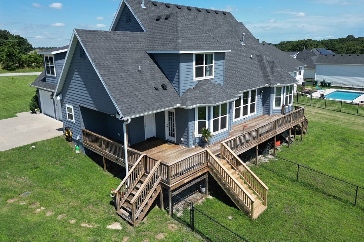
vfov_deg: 49.4
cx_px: 189
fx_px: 263
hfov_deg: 69.4
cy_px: 105
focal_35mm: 26
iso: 110
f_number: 1.7
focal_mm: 6.72
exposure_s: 1/2500
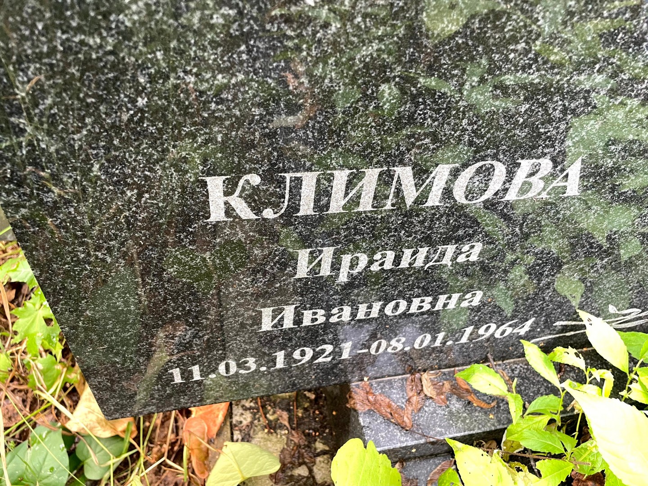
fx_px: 487
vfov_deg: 53.1
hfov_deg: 67.3
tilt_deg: -46.7
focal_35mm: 26
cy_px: 243
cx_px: 324
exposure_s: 1/72
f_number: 1.6
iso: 125
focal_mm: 4.2
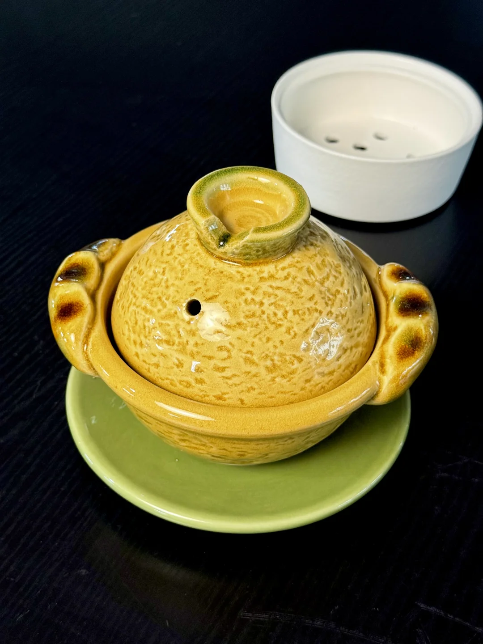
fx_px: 893
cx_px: 242
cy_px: 322
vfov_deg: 39.7
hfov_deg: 30.3
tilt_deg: -43.5
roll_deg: -3.9
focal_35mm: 48
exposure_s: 1/98
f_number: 1.78
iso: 100
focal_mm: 6.76
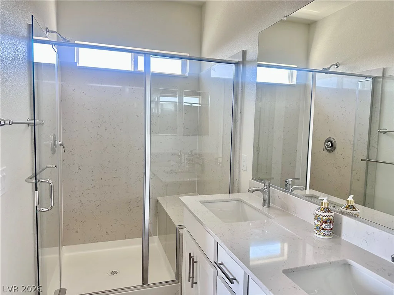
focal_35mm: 24
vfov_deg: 56.8
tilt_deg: -4.0
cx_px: 197
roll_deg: -1.9
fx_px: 273
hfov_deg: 71.6
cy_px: 148
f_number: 1.78
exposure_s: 1/121
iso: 200
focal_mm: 6.86
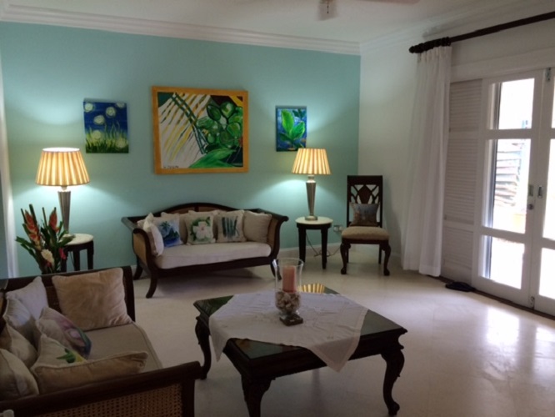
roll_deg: +0.3
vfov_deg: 48.3
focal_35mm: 29
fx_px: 465
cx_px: 278
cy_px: 208
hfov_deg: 61.6
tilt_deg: -9.5
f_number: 2.2
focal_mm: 4.15
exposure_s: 1/33
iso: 64
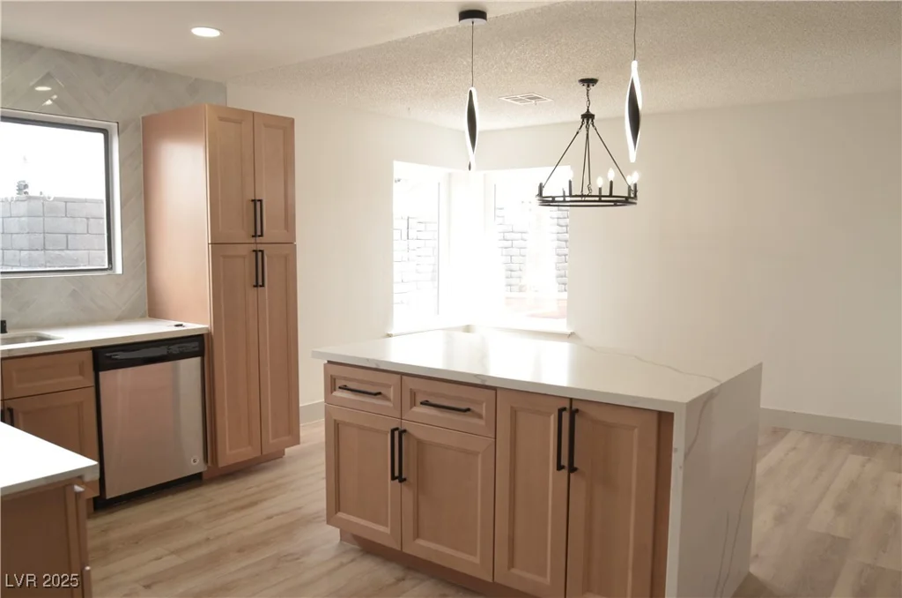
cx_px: 451
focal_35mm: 27
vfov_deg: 47.7
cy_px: 299
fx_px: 675
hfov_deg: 67.5
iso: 200
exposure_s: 1/80
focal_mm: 18
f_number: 4.5
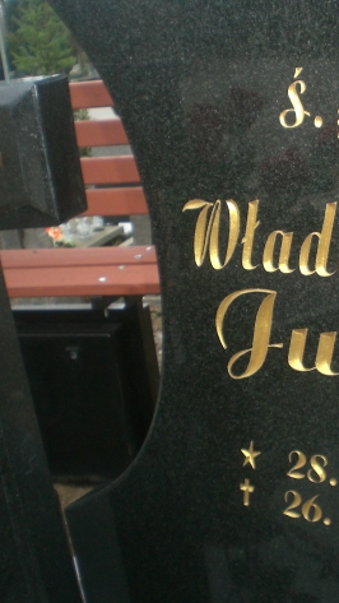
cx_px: 358
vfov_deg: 37.2
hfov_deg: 20.6
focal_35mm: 56
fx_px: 895
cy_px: 300
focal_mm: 6.3
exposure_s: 1/80
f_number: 3.1
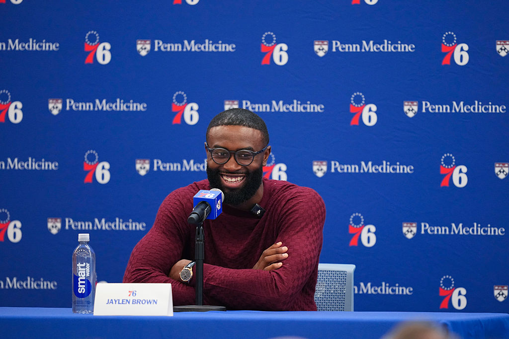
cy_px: 170
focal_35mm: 400
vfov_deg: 3.4
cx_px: 254
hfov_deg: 5.2
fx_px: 5656
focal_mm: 400
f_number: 2.8
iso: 3200
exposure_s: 1/400
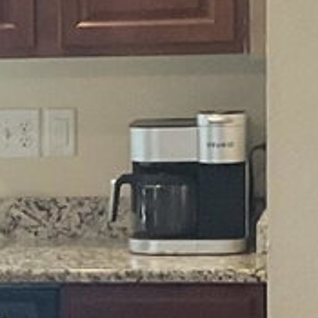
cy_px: 354
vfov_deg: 7.4
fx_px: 2432
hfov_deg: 7.4
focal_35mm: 234
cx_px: -120
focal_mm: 3
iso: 100
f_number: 1.8
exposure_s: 1/60
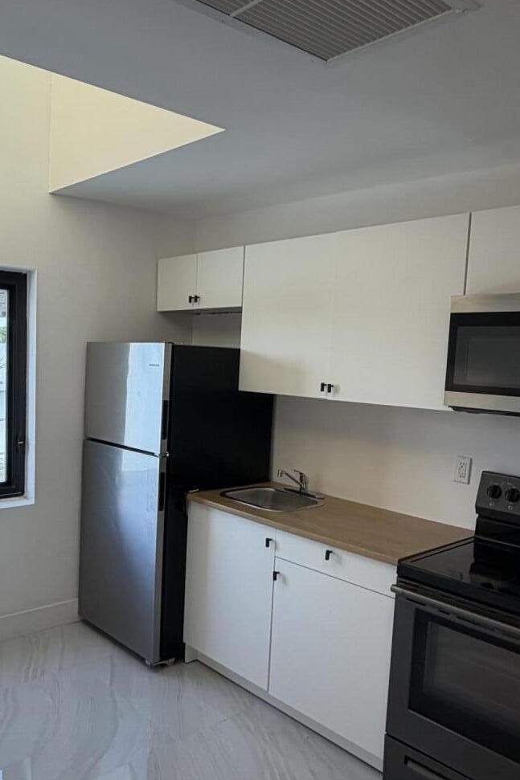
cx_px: 191
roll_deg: -2.6
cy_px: 421
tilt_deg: -6.9
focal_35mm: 30
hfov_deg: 43.2
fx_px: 650
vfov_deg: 61.9
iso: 50
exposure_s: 1/120
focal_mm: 2.22
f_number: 2.2
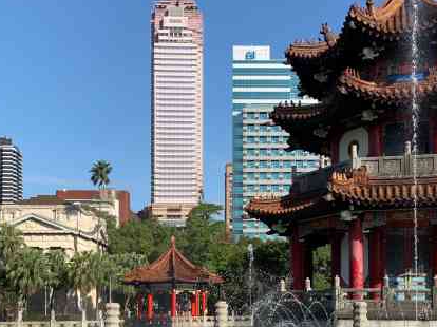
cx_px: 291
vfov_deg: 32.8
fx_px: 555
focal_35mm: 44
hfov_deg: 42.4
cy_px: 166
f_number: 1.8
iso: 25
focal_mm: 4.25
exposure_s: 1/2075
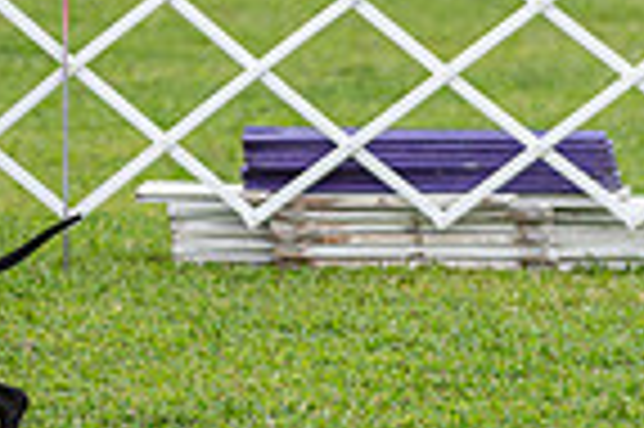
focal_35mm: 667
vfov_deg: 2.1
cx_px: -302
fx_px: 11918
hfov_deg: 3.1
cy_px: -178
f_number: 4
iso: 250
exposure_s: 1/1000
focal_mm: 164
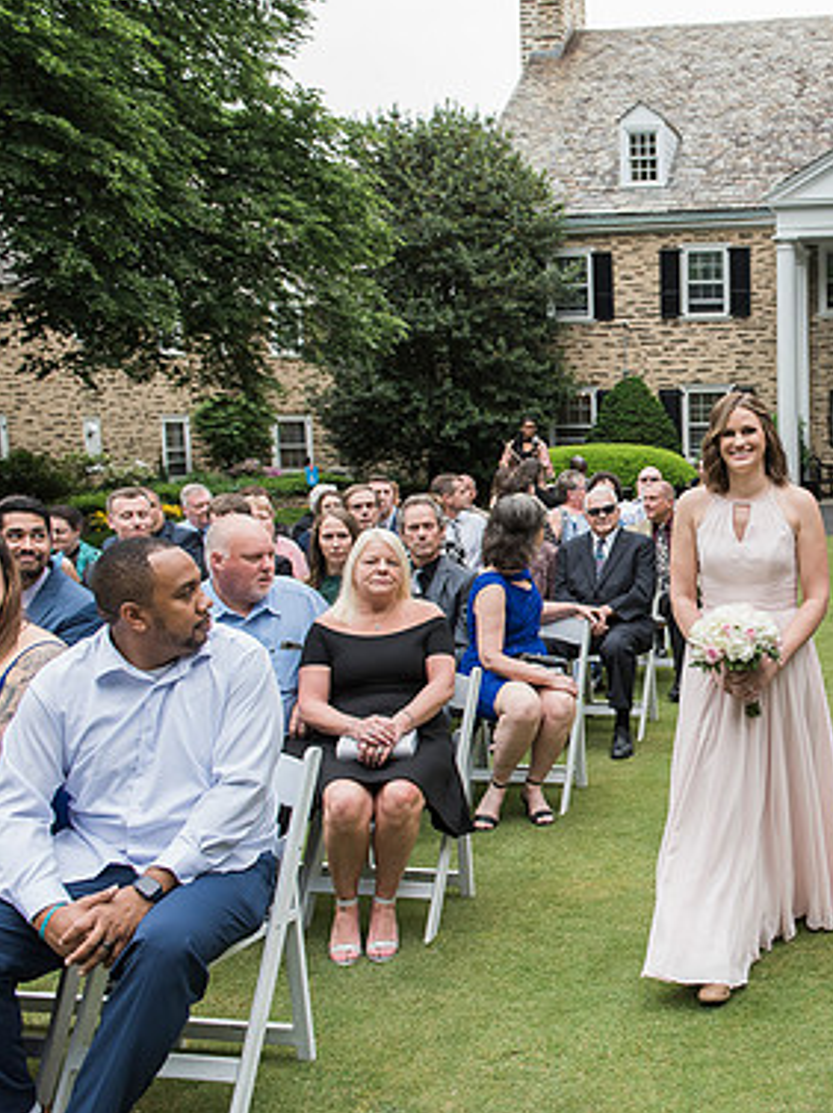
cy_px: 556
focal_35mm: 40
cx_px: 759
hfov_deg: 33.8
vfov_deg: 46.8
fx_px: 1286
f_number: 4
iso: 800
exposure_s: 1/640
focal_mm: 27
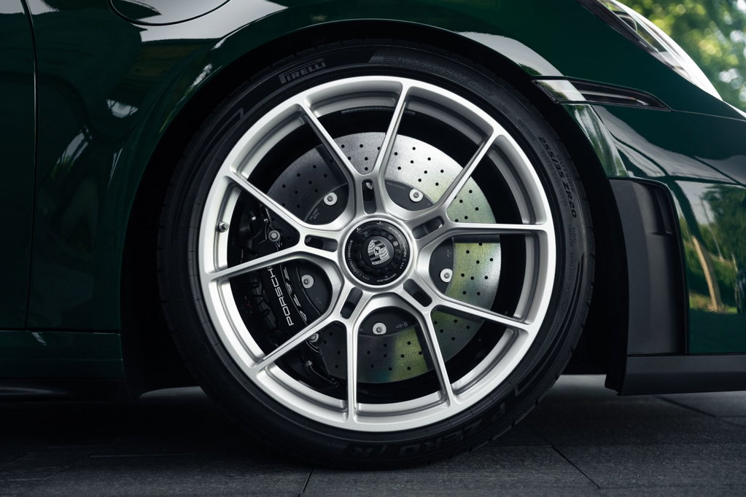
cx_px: 373
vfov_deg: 26.6
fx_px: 1051
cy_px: 248
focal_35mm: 51
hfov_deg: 39.1
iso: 400
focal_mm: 50.7
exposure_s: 1/250
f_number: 2.8
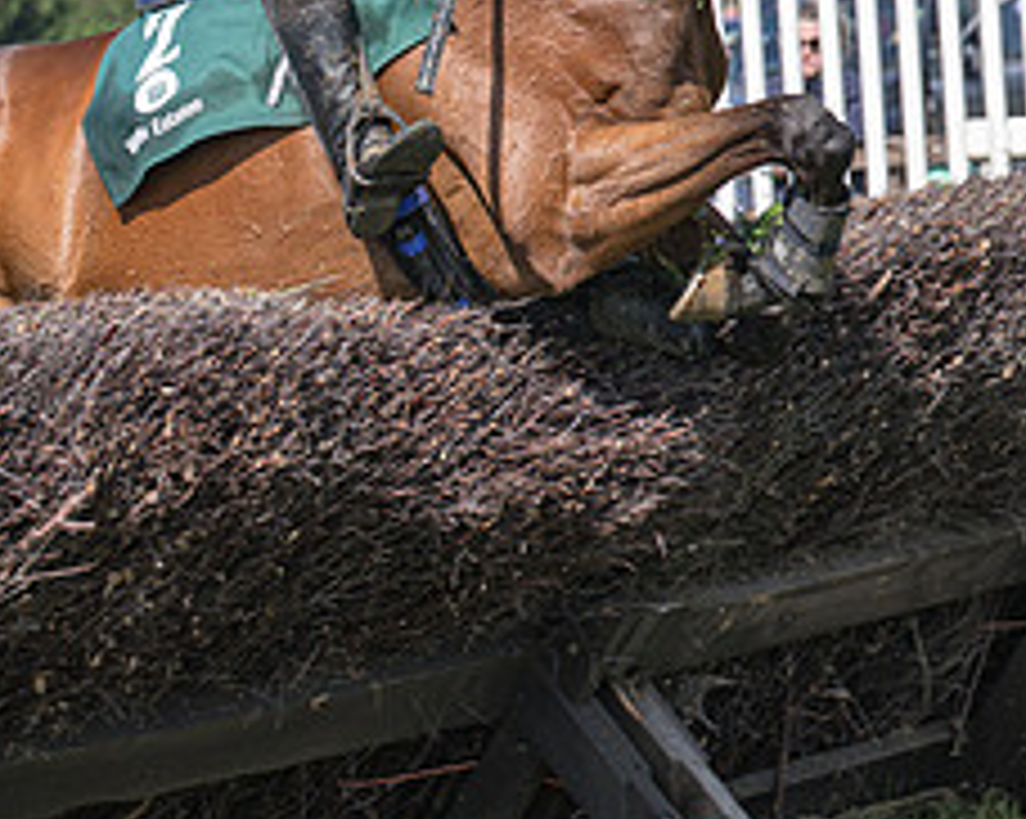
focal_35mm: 195
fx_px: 5916
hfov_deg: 9.9
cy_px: 194
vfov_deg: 7.9
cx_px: 366
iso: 200
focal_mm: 70
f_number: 4
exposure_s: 1/1600
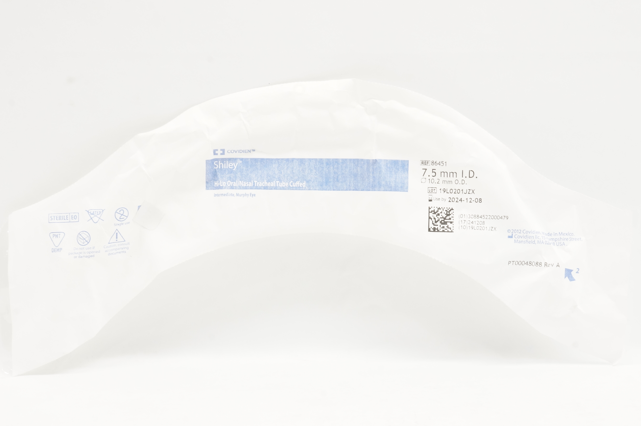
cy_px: 213
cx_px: 320
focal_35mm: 82
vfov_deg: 16.5
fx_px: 1467
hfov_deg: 24.6
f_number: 16
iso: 800
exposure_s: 1/15
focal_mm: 55
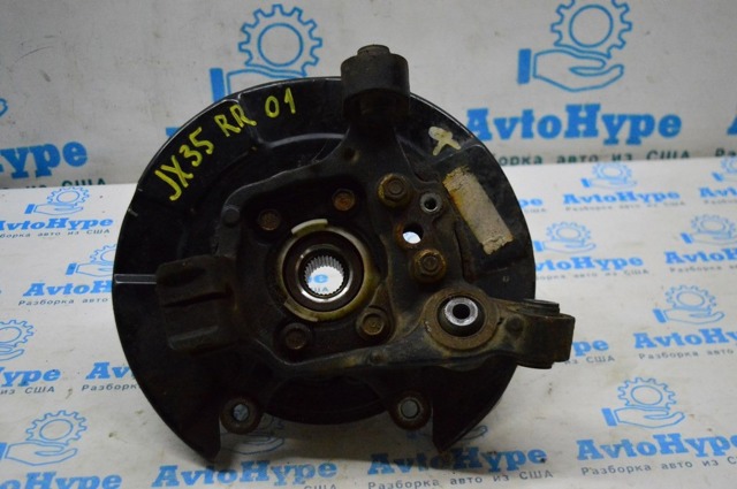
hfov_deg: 43.7
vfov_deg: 29.8
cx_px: 368
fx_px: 920
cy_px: 244
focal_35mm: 45
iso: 6400
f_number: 4.2
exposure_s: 1/1000
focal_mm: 30
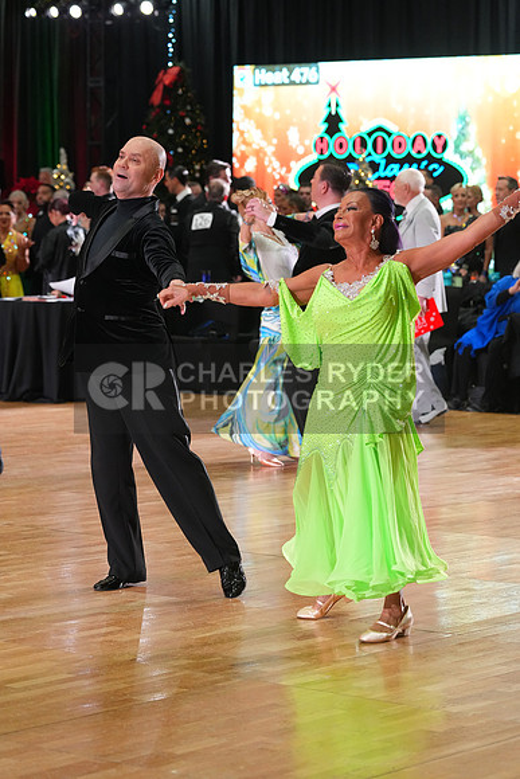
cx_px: 260
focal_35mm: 112
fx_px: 2425
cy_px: 390
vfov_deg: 18.3
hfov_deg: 12.2
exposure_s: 1/200
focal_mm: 112
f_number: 5
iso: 3200
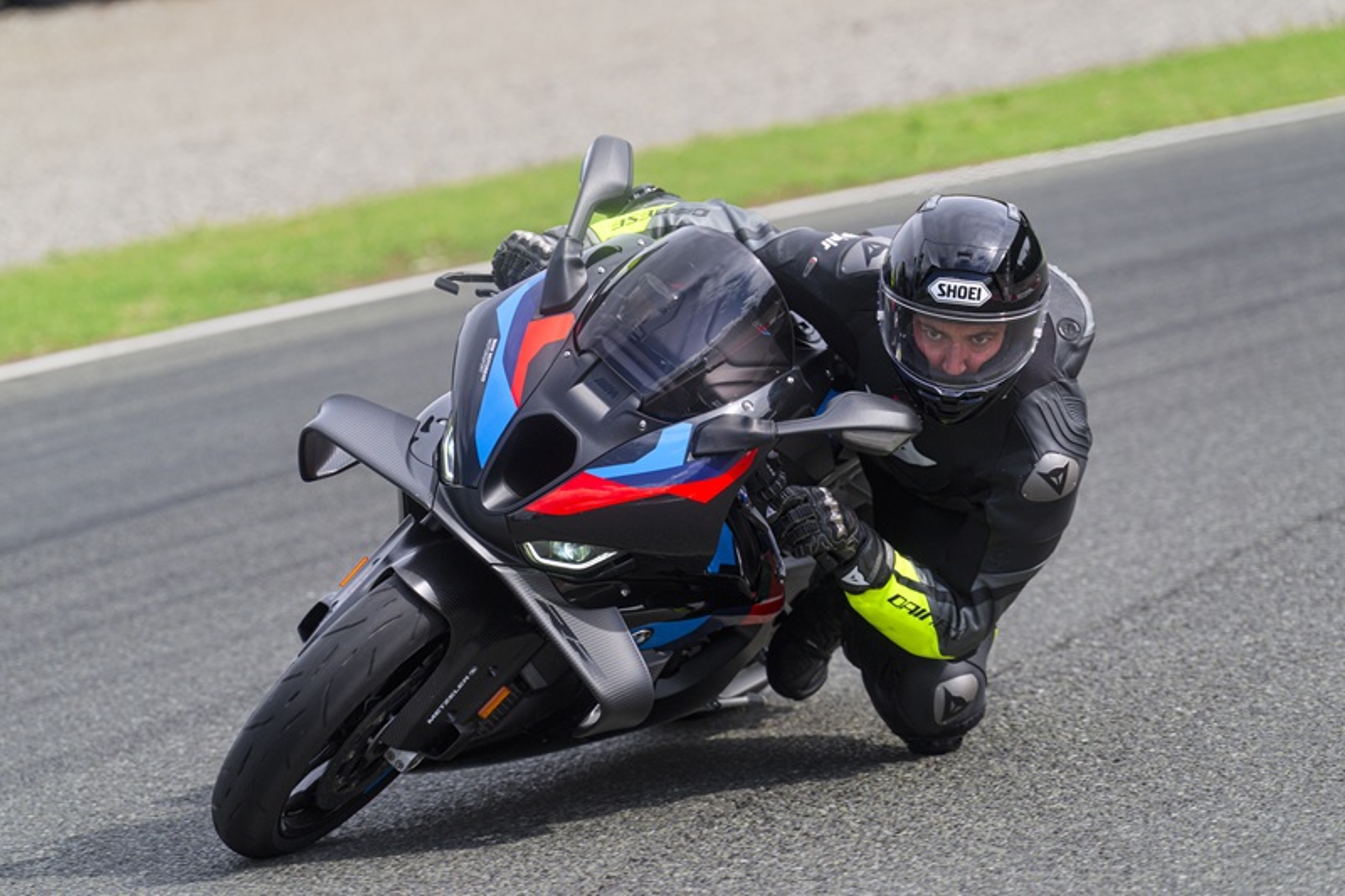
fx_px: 8927
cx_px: 672
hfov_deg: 8.6
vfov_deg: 5.7
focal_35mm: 239
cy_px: 448
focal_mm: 239
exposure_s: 1/2000
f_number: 5
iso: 500
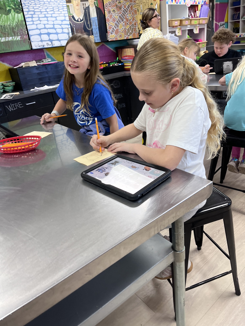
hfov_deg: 53.1
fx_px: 245
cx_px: 122
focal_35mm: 26
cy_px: 163
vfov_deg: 67.3
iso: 80
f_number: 1.6
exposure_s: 1/60
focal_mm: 5.1
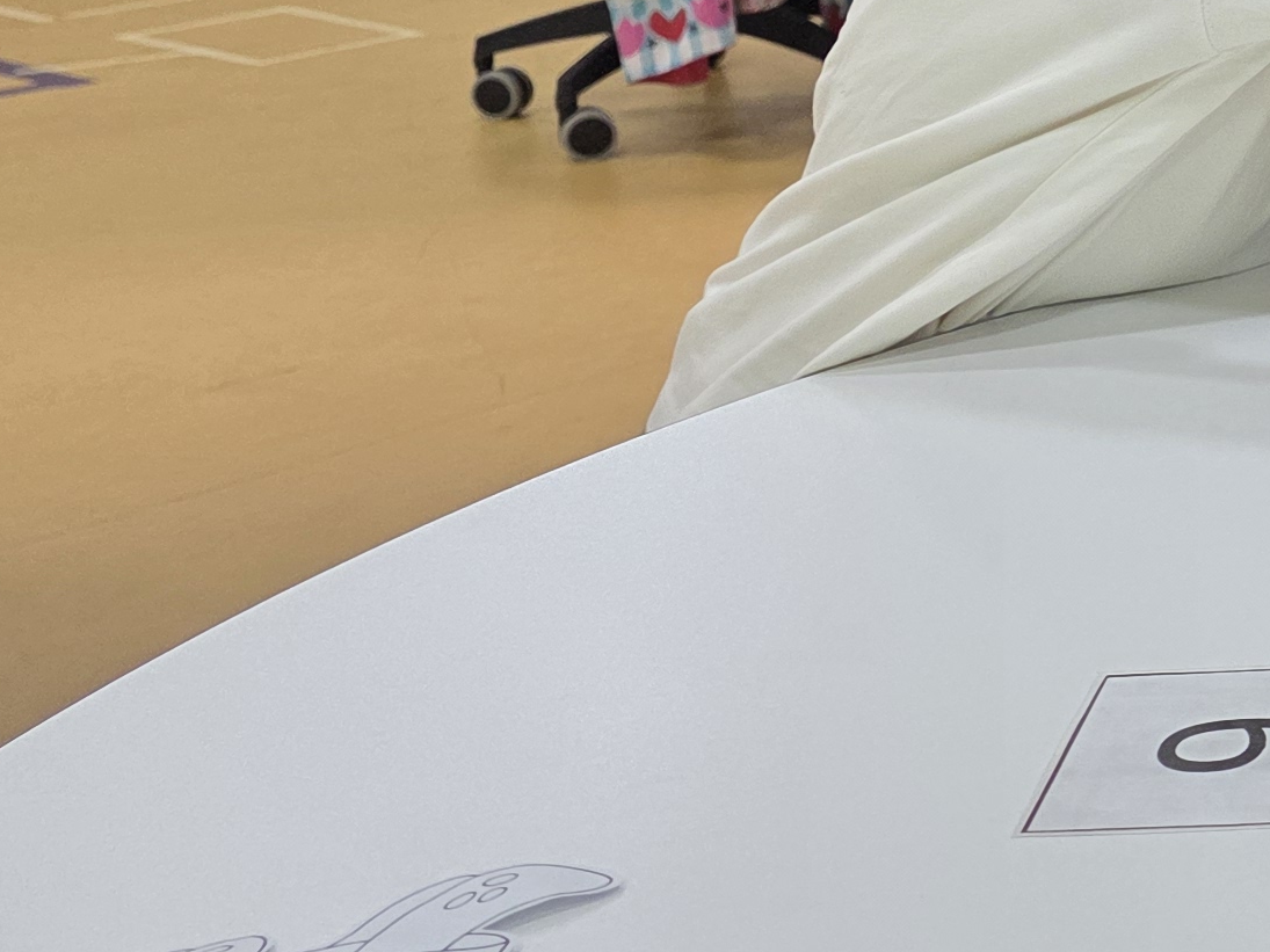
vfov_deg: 16.8
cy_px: -184
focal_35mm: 84
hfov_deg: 18.9
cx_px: 2154
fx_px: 3081
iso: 250
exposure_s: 1/100
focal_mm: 6.3
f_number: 1.7
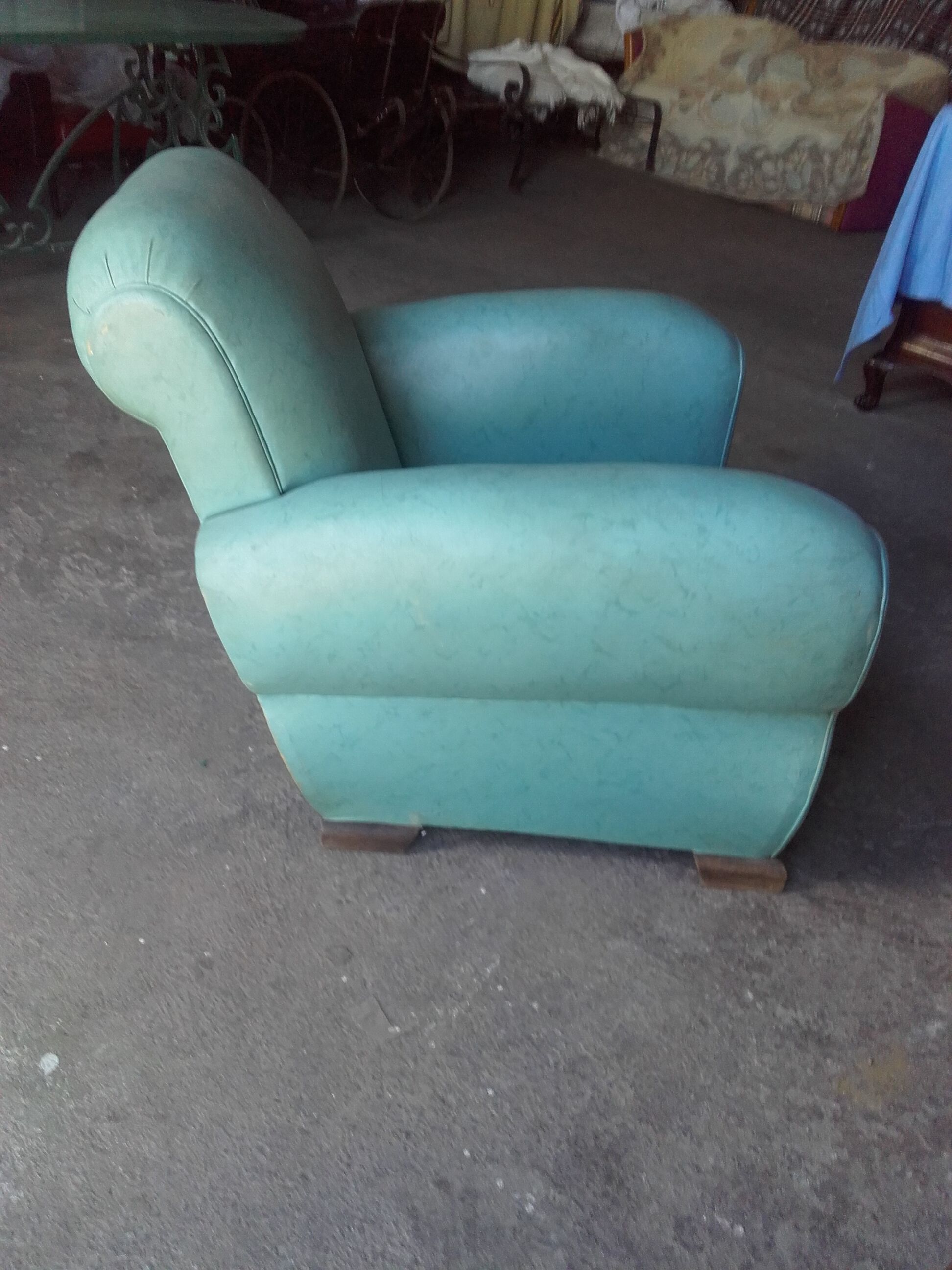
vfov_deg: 58.4
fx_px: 1137
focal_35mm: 31
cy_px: 635
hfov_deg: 45.4
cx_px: 476
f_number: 2.2
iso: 60
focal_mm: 3.3
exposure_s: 1/33
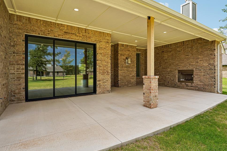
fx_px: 120
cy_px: 72
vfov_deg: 64.2
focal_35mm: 19
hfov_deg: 86.6
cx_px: 116
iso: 100
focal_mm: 18.1
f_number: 5.6
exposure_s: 1/200
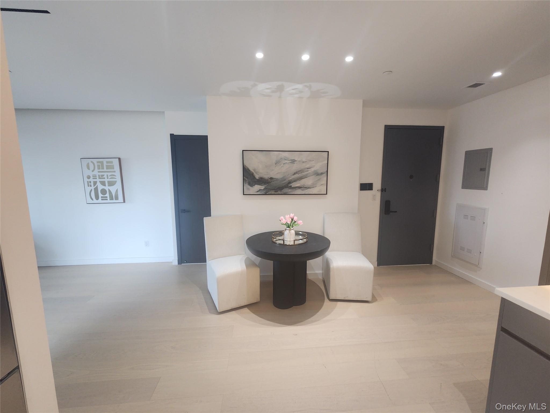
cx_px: 275
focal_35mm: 13
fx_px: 207
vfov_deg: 89.9
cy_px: 206
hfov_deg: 106.2
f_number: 2.2
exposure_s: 1/60
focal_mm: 2.2
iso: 160
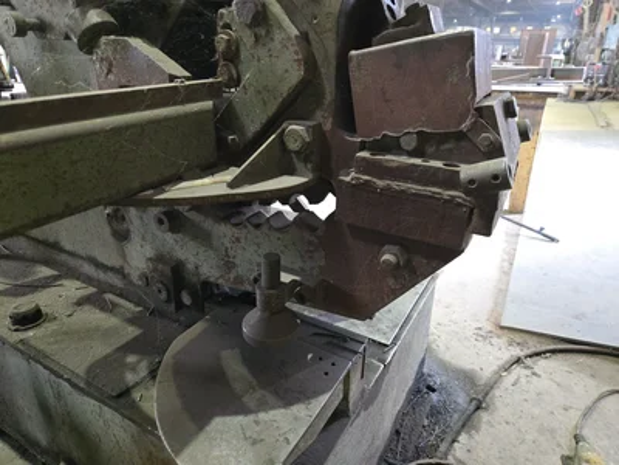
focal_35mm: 23
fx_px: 411
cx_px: 310
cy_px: 232
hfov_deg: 73.9
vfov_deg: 58.9
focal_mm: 5.4
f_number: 1.8
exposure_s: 1/60
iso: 1000
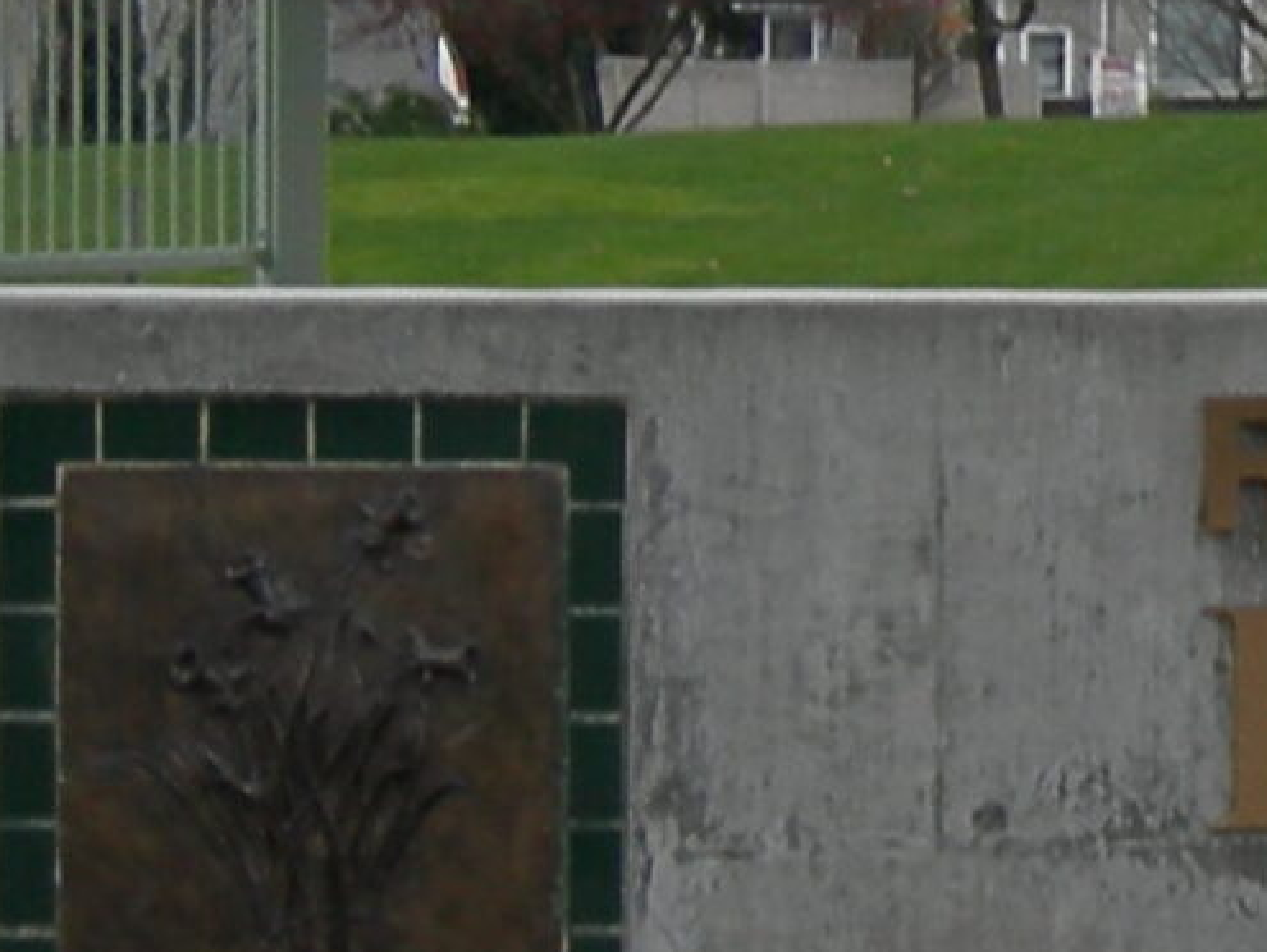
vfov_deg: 8.0
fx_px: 6813
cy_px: -33
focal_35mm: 186
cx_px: 1874
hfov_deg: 10.3
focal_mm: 7.5
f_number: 2.7
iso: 64
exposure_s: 1/54.3
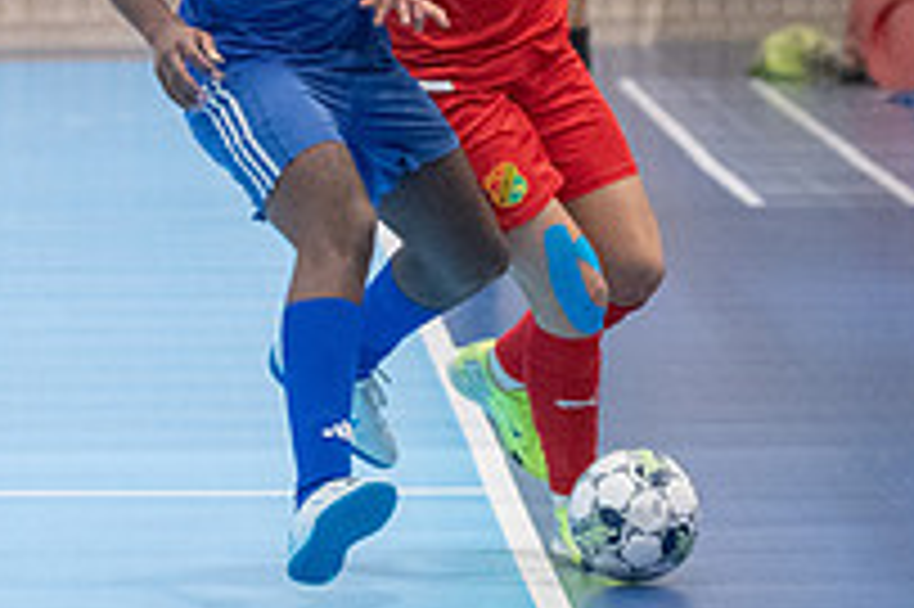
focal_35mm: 480
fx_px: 12176
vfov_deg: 2.9
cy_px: 119
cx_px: 522
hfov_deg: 4.3
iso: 5000
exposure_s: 1/640
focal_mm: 112
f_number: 3.2
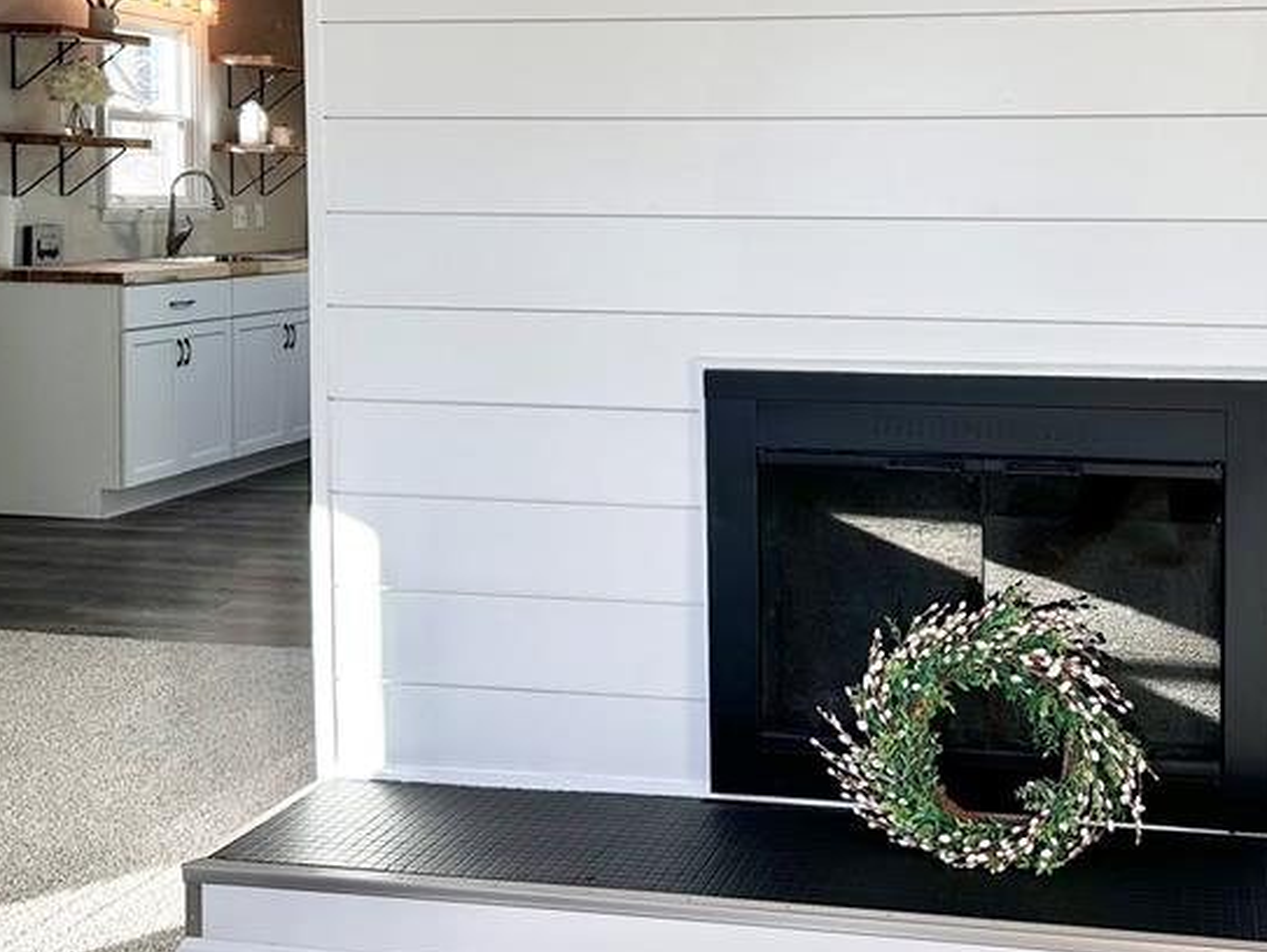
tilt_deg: -3.7
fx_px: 1795
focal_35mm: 49
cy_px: 289
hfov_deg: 38.6
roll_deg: -0.4
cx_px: 793
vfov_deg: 29.4
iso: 40
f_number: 1.5
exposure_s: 1/208
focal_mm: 5.7
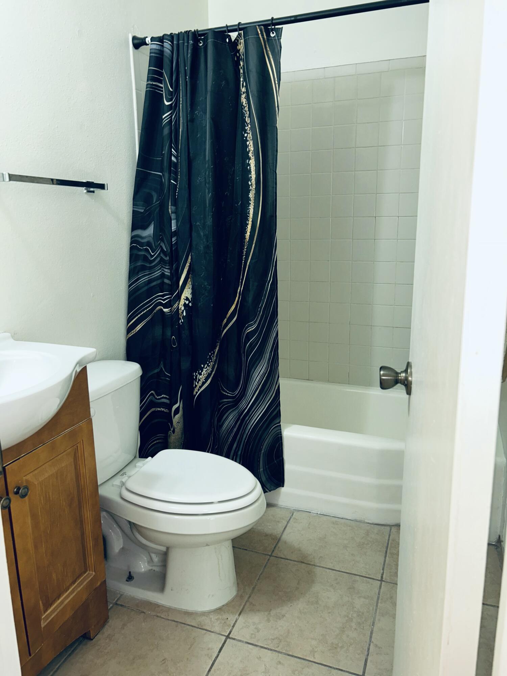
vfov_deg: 67.3
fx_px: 508
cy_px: 338
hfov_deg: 53.1
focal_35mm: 26
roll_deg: +0.2
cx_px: 254
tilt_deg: -11.6
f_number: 1.5
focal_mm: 5.7
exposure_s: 1/33
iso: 40
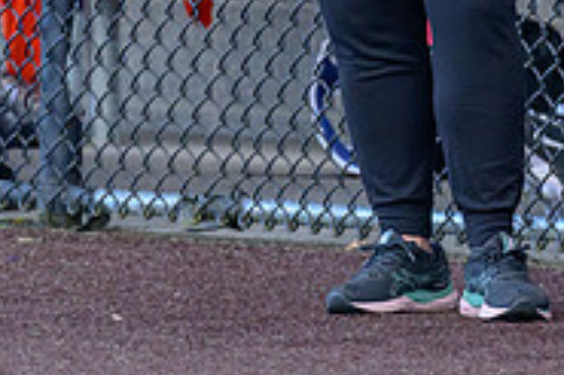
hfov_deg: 1.8
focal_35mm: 1147
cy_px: -184
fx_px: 17953
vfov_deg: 1.2
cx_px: 334
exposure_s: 1/2000
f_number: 3.2
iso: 1800
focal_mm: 200
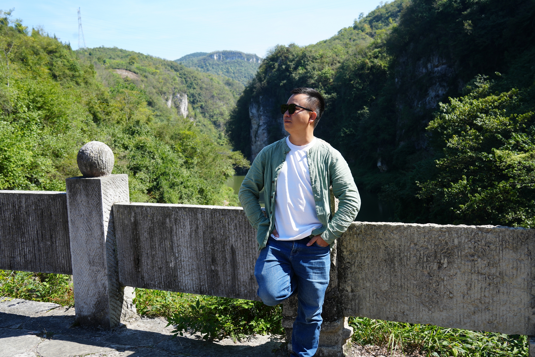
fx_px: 550
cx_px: 268
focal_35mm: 37
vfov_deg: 35.9
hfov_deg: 51.9
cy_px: 178
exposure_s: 1/100
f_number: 7.1
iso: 100
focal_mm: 37
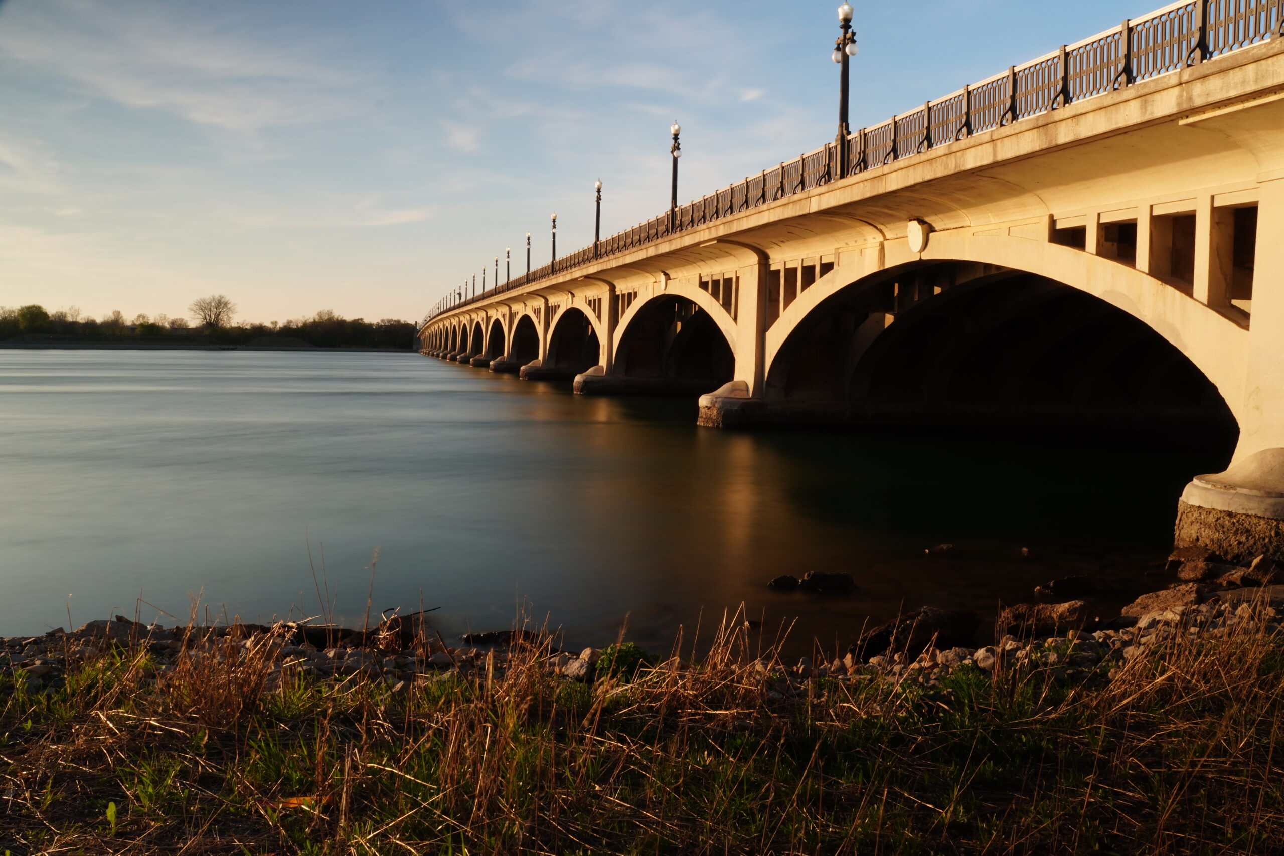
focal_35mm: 29
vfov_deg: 44.8
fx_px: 1038
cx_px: 642
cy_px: 428
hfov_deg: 63.5
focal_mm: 19.4
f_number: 22
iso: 100
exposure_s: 30
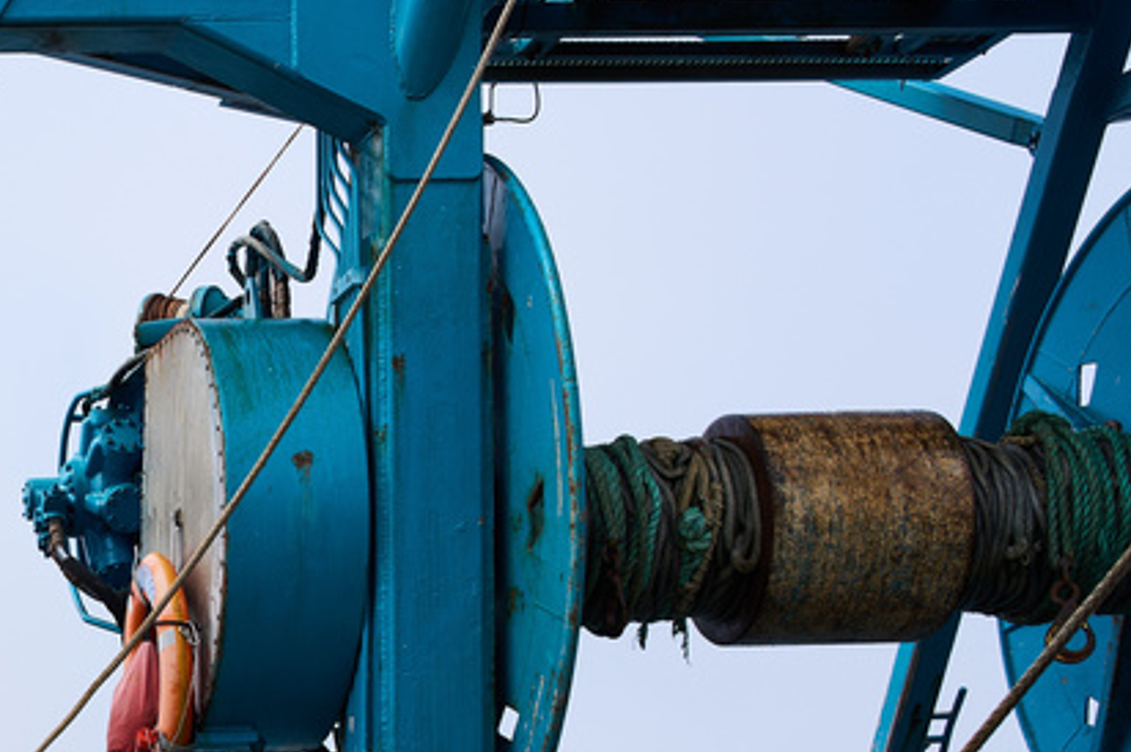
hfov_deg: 22.6
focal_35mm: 82
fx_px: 2574
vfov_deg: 16.1
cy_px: 854
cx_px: -255
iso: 125
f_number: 7.1
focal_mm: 33
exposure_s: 1/400
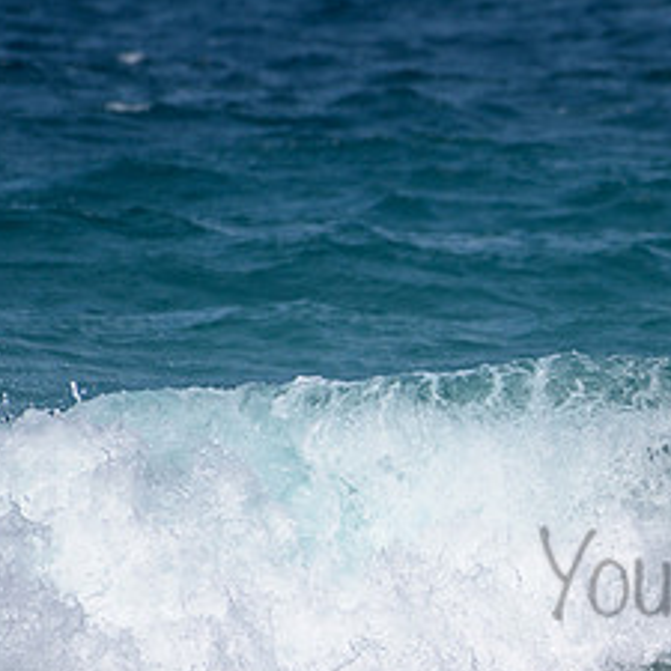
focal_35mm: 1345
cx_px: 986
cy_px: 478
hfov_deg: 1.3
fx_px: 29497
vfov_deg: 1.3
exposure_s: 1/2000
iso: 90
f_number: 5.6
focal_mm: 500
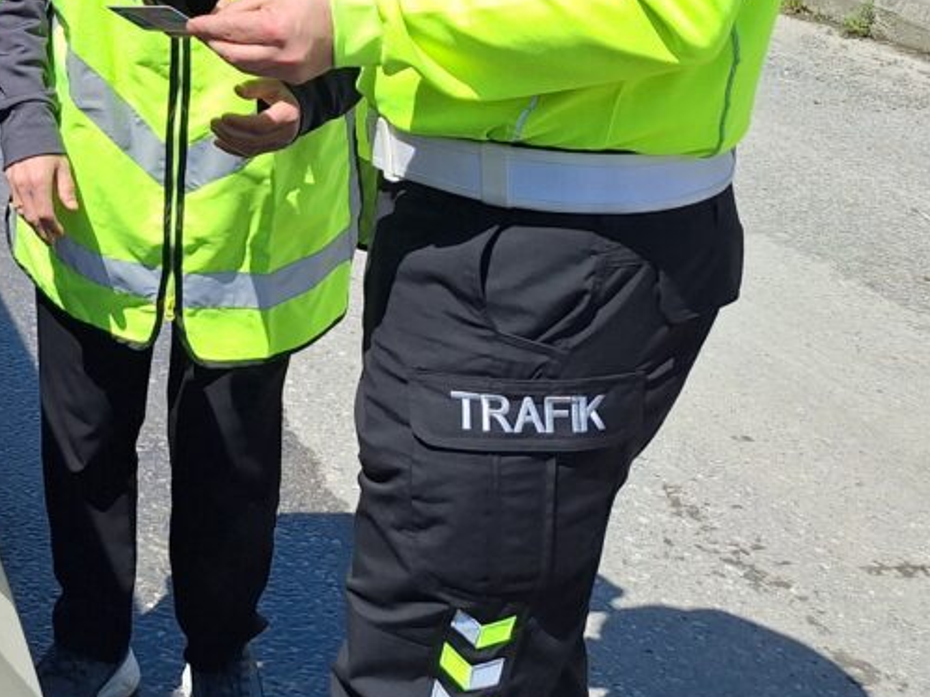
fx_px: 1585
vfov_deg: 22.8
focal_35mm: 59
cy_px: -144
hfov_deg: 29.0
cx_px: -140
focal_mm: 5.54
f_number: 1.8
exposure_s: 1/2755
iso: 40
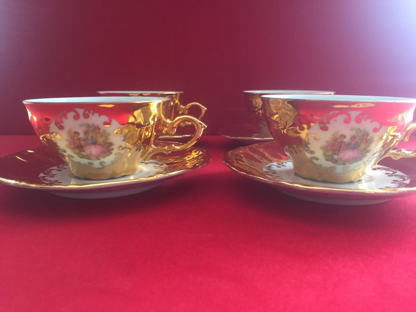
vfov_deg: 48.2
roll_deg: -1.0
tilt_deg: -10.3
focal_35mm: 29
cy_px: 156
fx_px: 349
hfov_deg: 61.7
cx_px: 208
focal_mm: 4.15
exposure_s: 1/33
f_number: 2.2
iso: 200
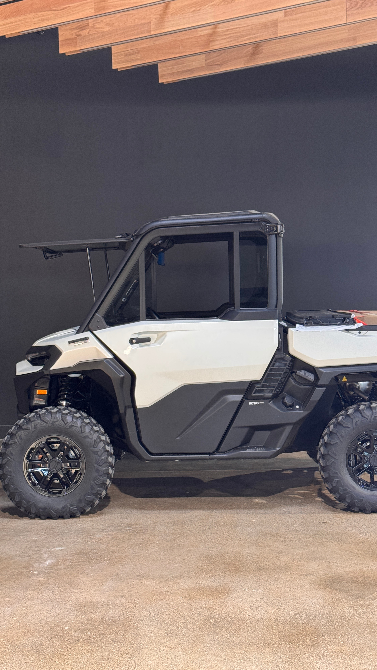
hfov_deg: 22.6
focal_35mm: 53
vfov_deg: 39.2
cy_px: 337
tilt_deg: -4.1
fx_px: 942
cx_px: 218
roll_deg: +0.9
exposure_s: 1/60
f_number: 1.78
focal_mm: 6.76
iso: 250
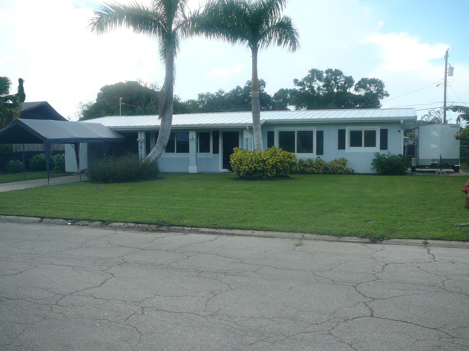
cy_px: 176
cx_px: 234
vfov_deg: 40.7
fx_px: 474
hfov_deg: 52.6
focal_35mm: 35
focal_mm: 5.2
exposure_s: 1/500
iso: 80
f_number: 2.8
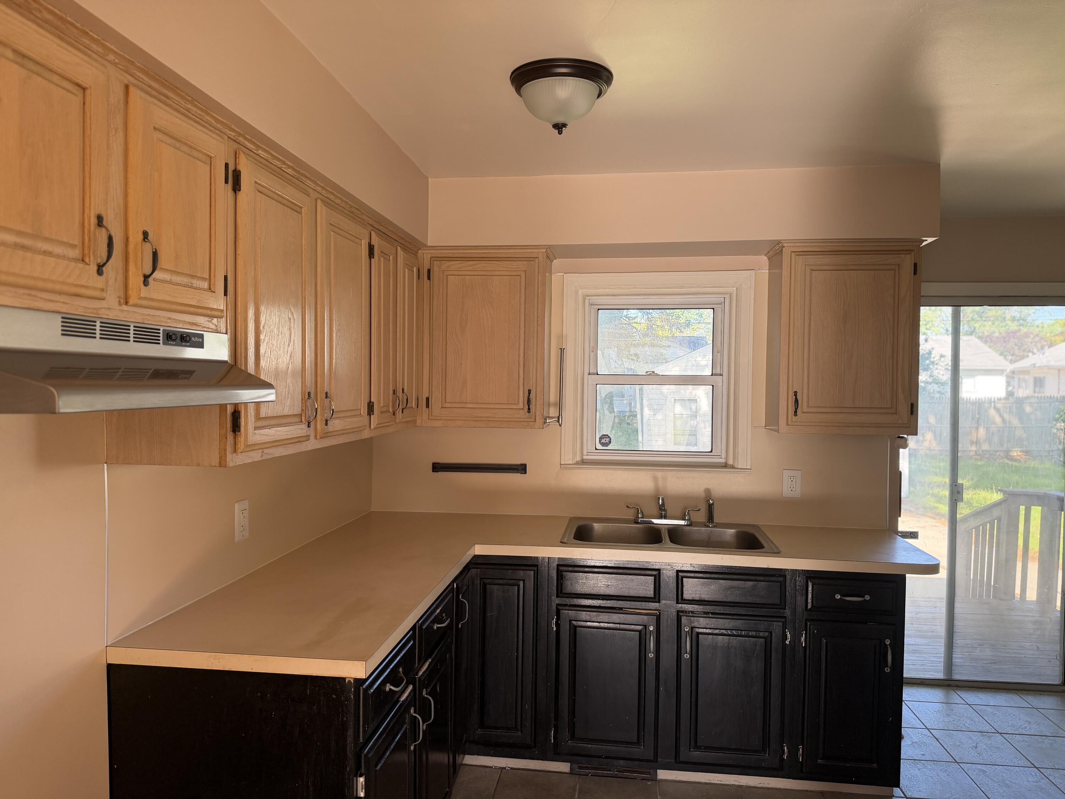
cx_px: 532
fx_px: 738
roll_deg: -0.3
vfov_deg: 56.8
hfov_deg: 71.6
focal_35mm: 24
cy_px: 400
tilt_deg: -1.9
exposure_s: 1/208
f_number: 1.78
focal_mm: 6.76
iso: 160
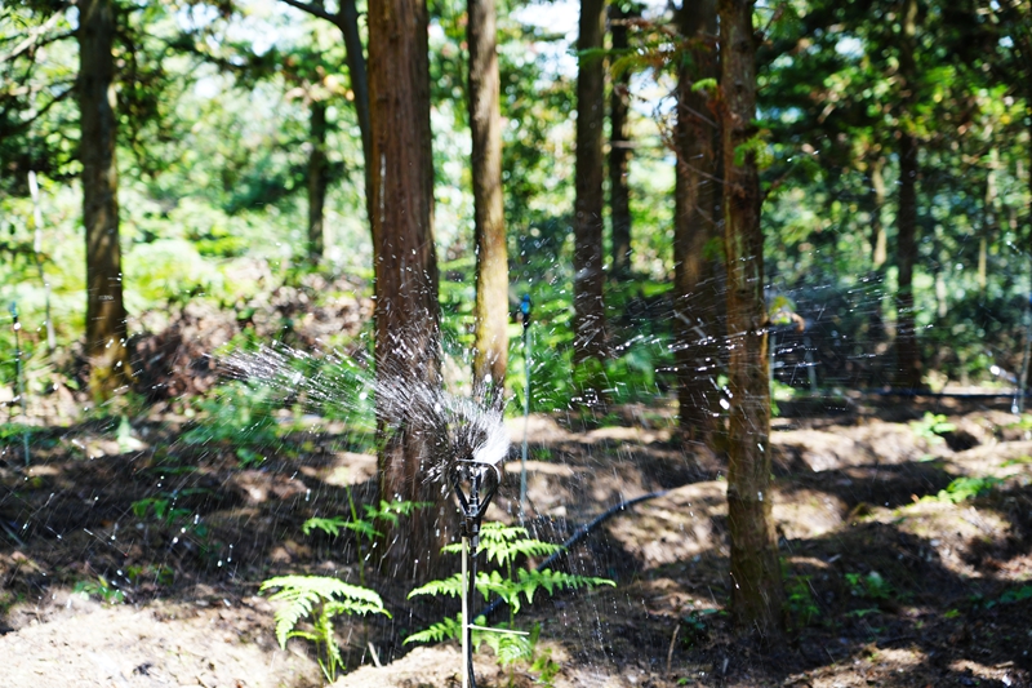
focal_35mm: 68
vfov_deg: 20.0
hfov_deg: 29.7
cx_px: 516
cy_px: 344
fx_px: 1949
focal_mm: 68
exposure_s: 1/80
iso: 100
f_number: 4
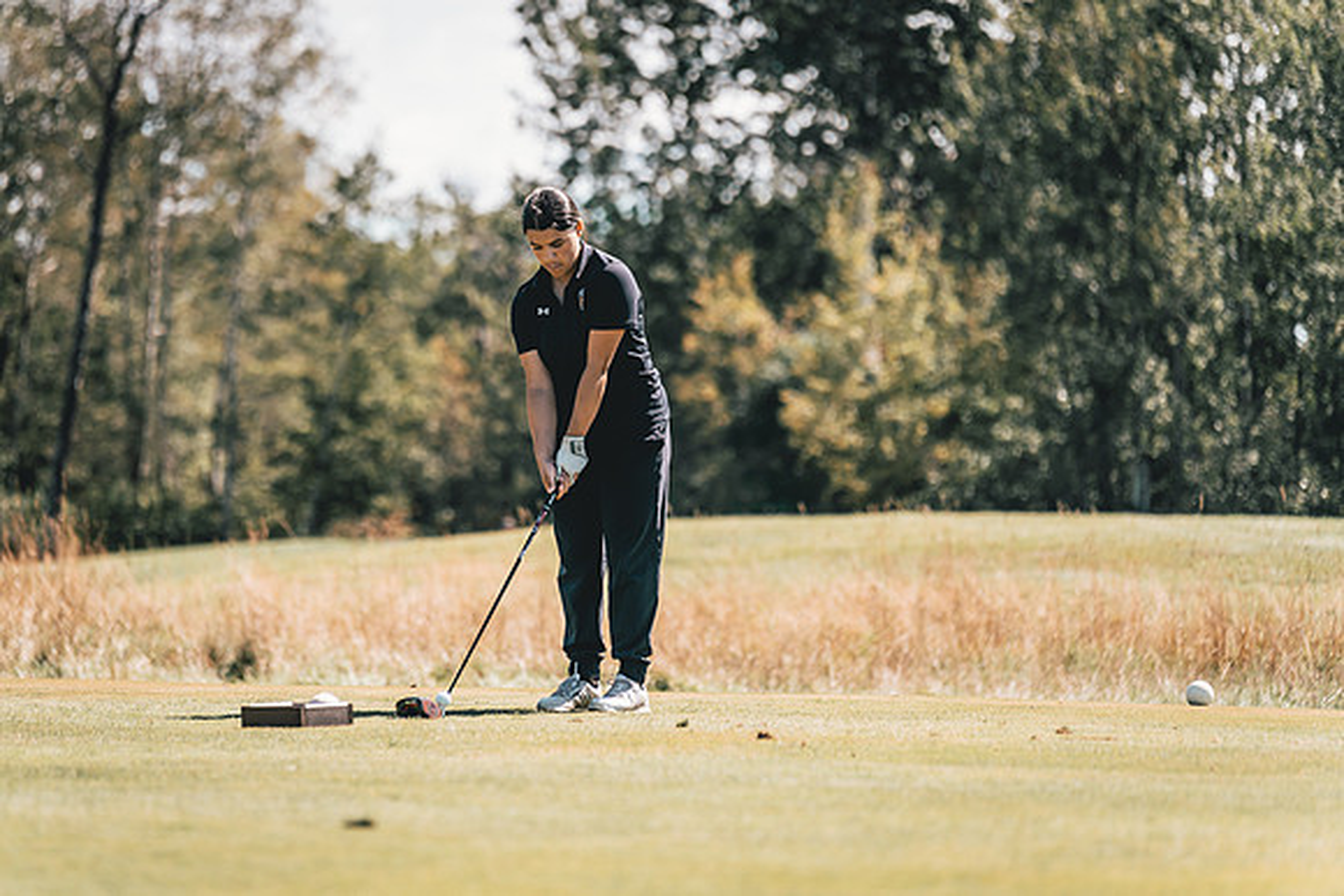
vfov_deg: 7.6
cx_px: 563
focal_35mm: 180
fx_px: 6721
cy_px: 416
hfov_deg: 11.4
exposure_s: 1/2500
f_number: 2.8
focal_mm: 150
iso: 200
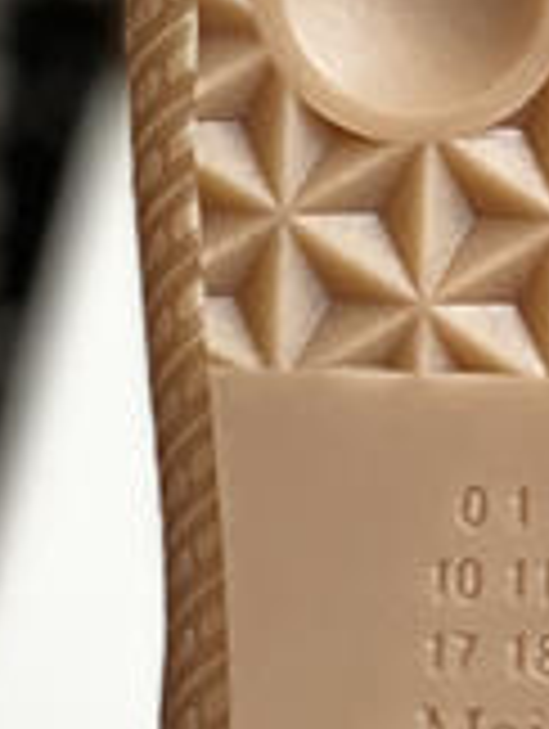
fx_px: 5863
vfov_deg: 7.1
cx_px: 1300
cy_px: -50
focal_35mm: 278
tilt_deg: -44.5
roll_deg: -6.5
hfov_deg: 5.2
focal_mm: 6
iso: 32
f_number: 2
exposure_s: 1/122
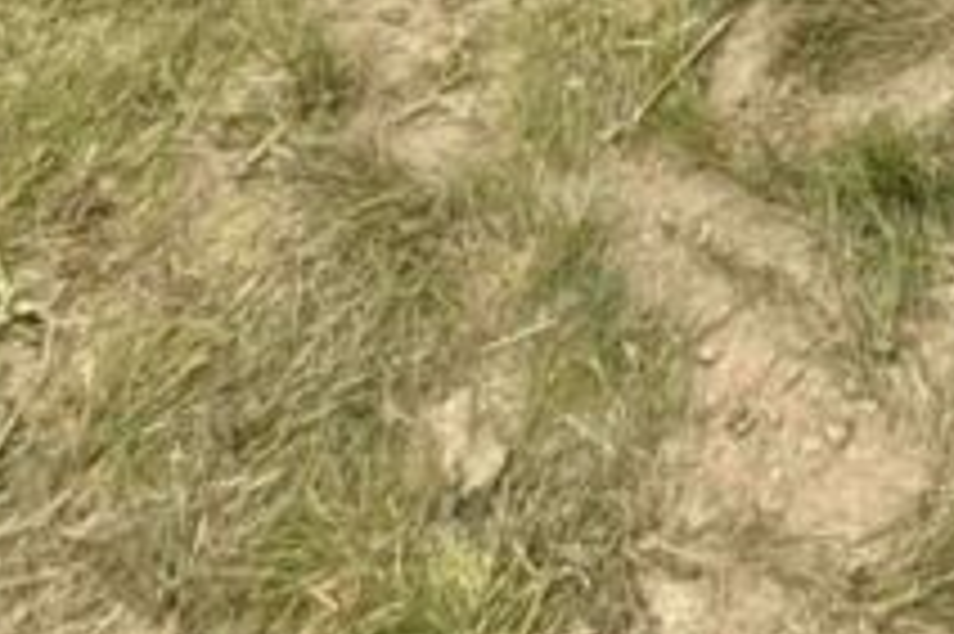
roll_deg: -1.6
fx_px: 2621
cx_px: 1220
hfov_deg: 19.2
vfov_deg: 9.3
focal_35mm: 99
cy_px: -1529
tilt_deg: -7.1
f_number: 2.2
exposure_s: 1/267
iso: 40
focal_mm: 2.22
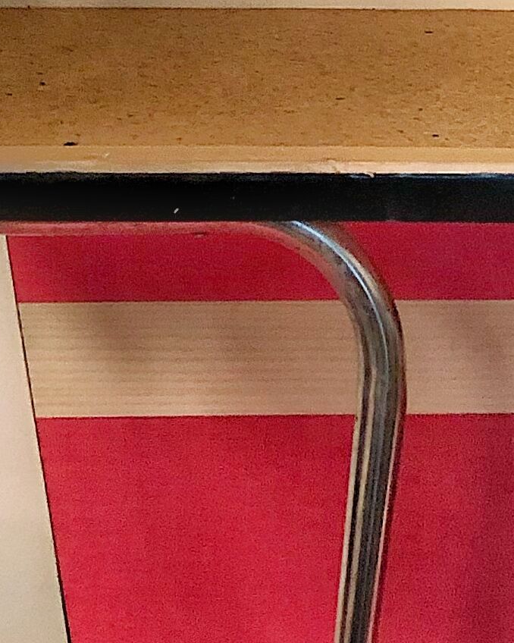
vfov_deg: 14.0
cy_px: -267
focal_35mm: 130
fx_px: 2473
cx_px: 309
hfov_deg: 11.9
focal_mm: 3.99
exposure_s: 1/13
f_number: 1.8
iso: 100
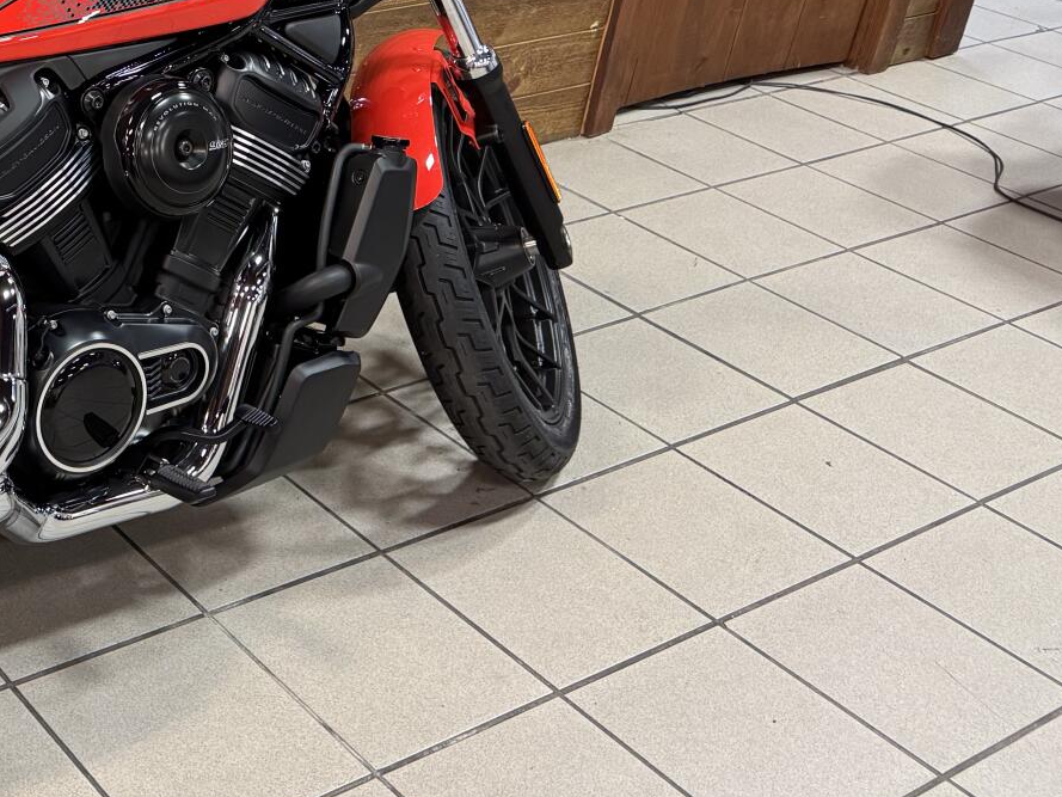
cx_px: -108
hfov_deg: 31.5
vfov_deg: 26.4
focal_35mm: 54
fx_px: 1657
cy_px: 137
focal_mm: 6.76
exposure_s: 1/60
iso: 320
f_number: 1.78
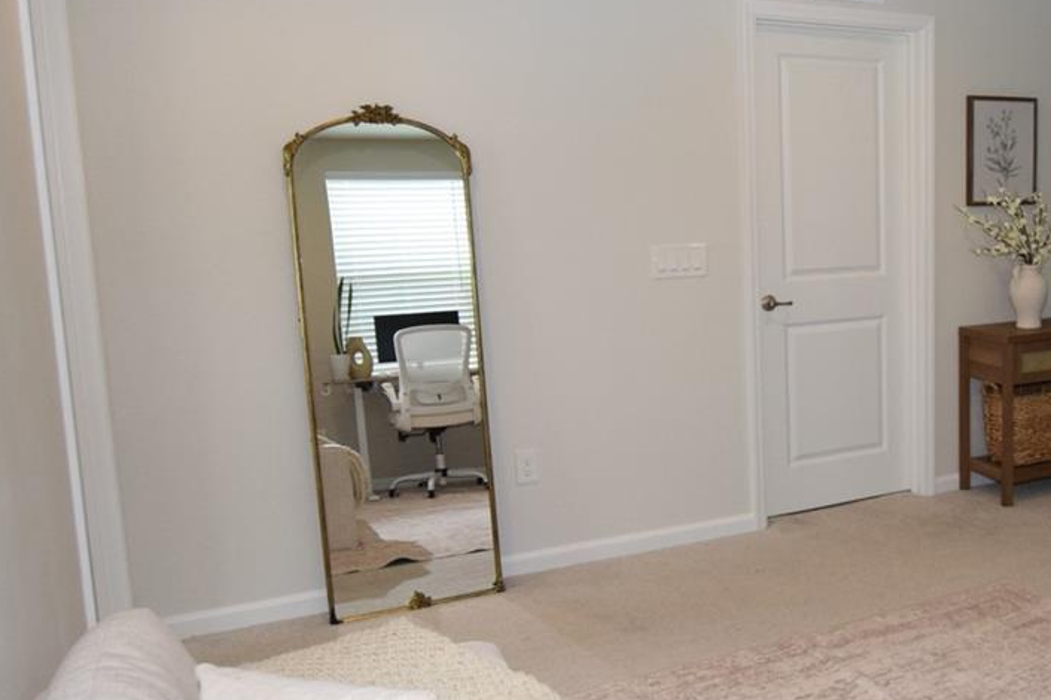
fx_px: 992
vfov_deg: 38.8
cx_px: 899
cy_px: 343
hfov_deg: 50.9
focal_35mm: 34
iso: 720
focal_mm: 10
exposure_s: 1/125
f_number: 5.6
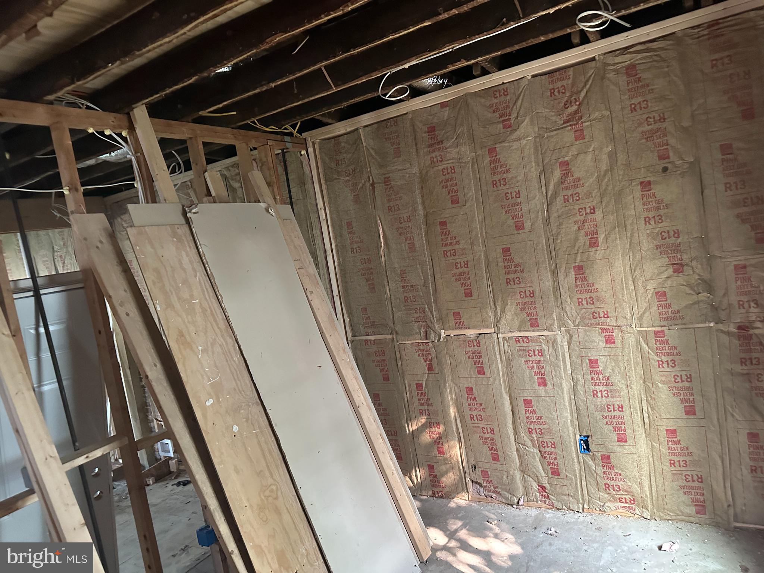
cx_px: 382
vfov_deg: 56.8
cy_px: 286
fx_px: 530
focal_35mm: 24
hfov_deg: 71.6
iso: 1000
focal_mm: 6.86
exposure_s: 1/55
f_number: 1.78
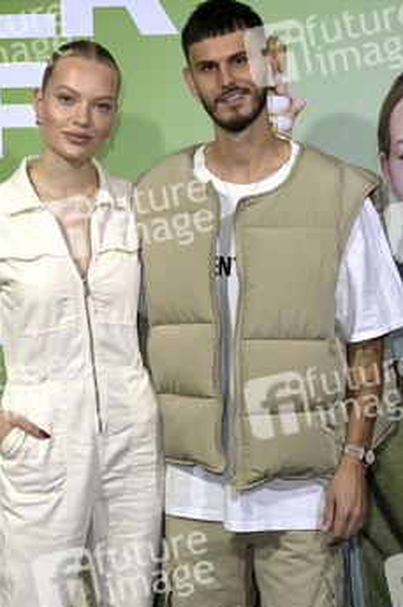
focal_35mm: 65
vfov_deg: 31.0
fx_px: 1095
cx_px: 174
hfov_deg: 20.8
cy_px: 310
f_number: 5.6
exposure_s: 1/250
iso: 640
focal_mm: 56
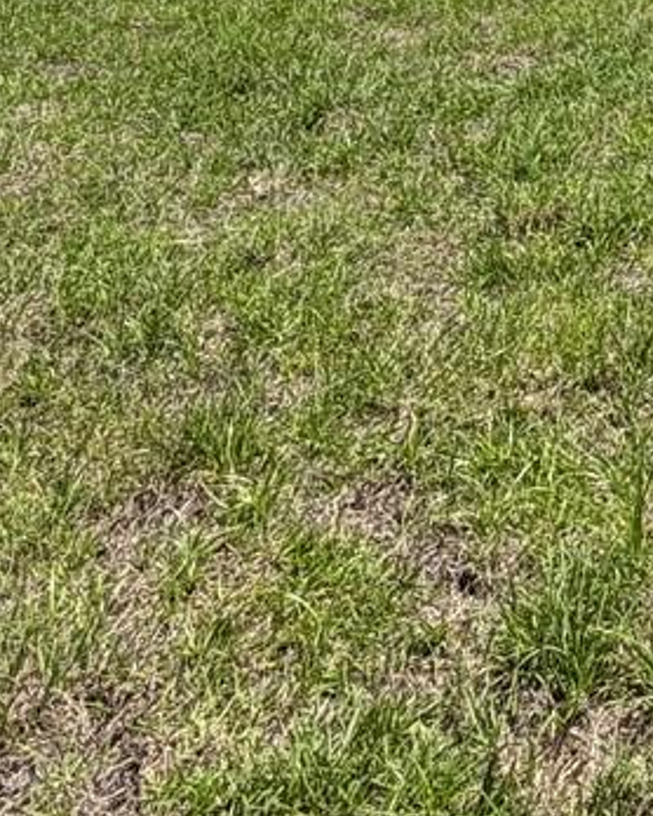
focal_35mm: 63
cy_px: -364
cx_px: 1081
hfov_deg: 19.7
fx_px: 1521
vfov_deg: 24.3
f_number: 2.2
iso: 25
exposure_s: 1/770
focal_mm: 2.22
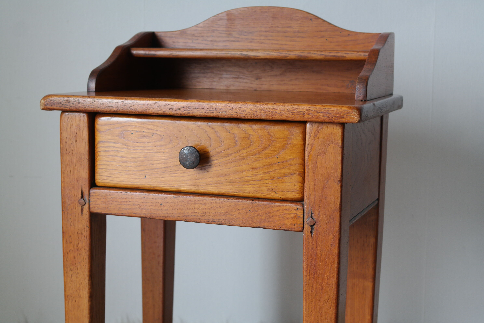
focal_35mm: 69
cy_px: 162
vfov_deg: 19.7
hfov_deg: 29.2
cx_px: 242
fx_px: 928
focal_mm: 45
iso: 400
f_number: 5.6
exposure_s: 1/25
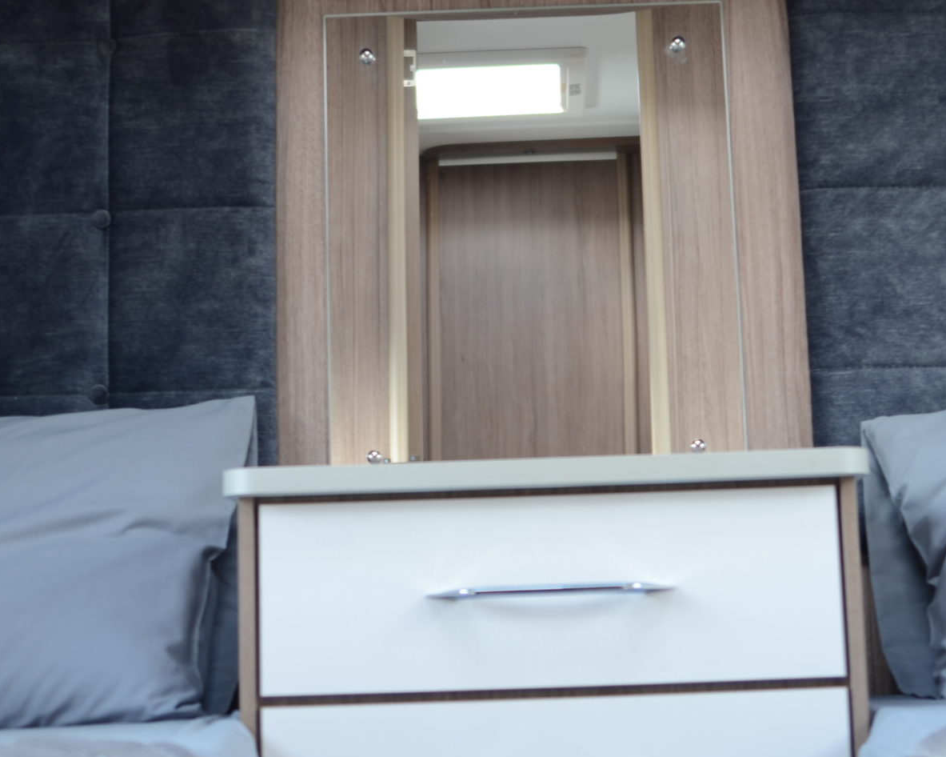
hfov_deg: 26.0
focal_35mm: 73
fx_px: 2044
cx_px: 545
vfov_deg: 20.8
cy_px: 186
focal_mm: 24
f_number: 2.8
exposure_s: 1/10
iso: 100
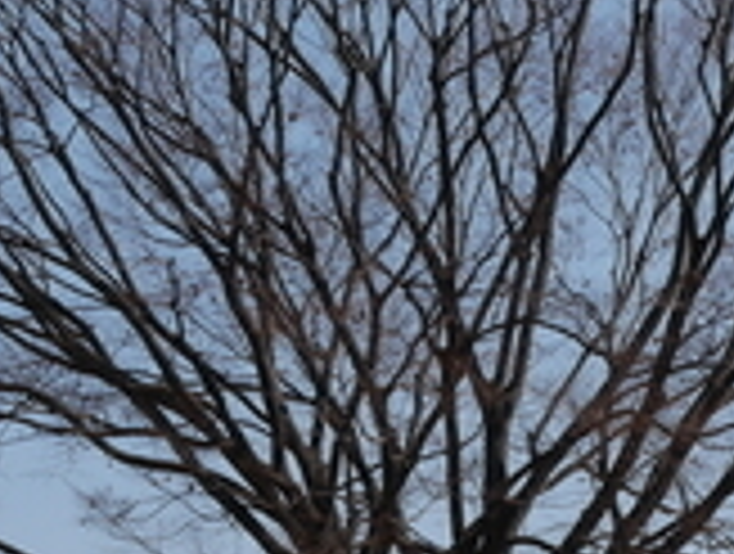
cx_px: 563
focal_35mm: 191
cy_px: 304
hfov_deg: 10.3
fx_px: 4059
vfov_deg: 7.8
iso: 200
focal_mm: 26
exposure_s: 1/320
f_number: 10
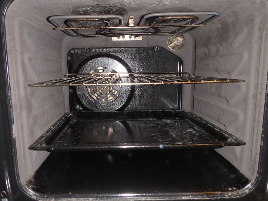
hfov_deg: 61.4
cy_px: 113
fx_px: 225
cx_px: 115
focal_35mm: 29
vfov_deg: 48.1
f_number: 3.5
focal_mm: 3.7
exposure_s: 1/30
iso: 400
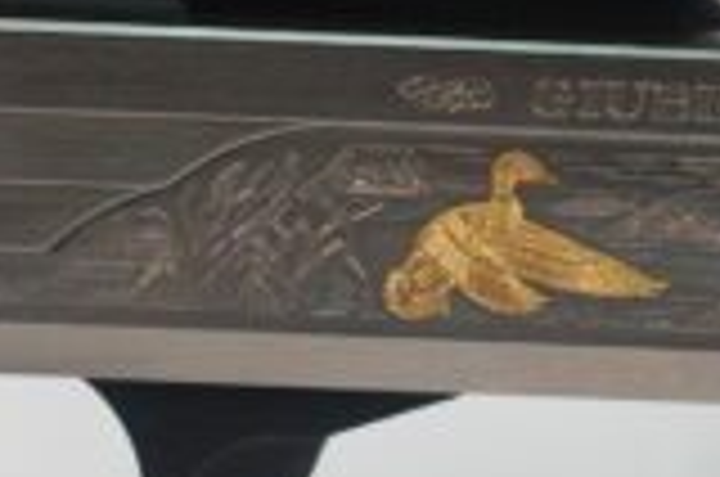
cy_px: 158
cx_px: 598
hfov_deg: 6.9
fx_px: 5988
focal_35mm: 300
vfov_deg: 4.6
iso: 400
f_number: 5
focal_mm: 40
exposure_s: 1/100
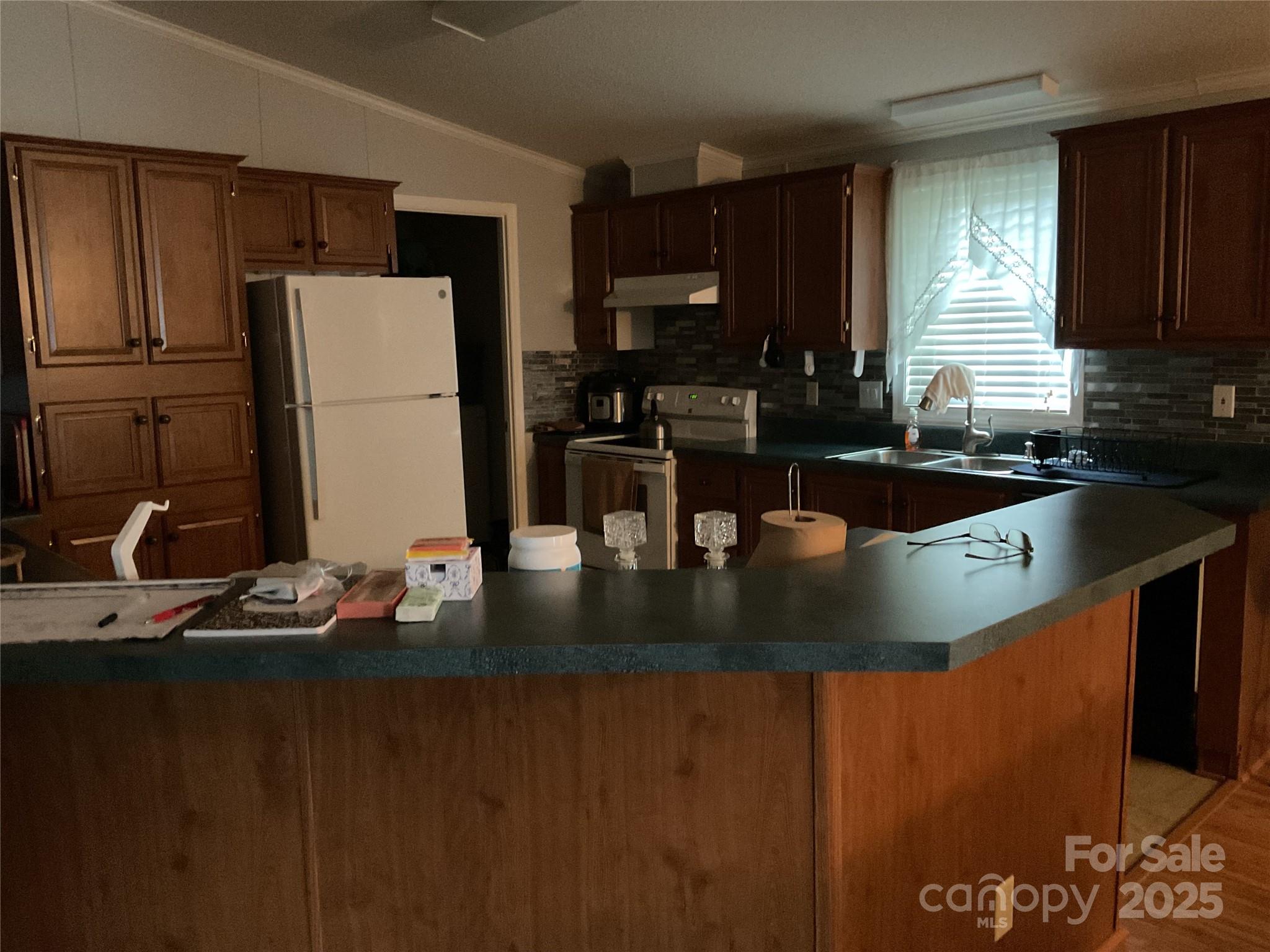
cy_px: 476
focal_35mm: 29
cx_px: 635
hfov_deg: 61.7
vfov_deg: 48.2
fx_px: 1064
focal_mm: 3
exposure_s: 1/17
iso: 500
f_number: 1.8
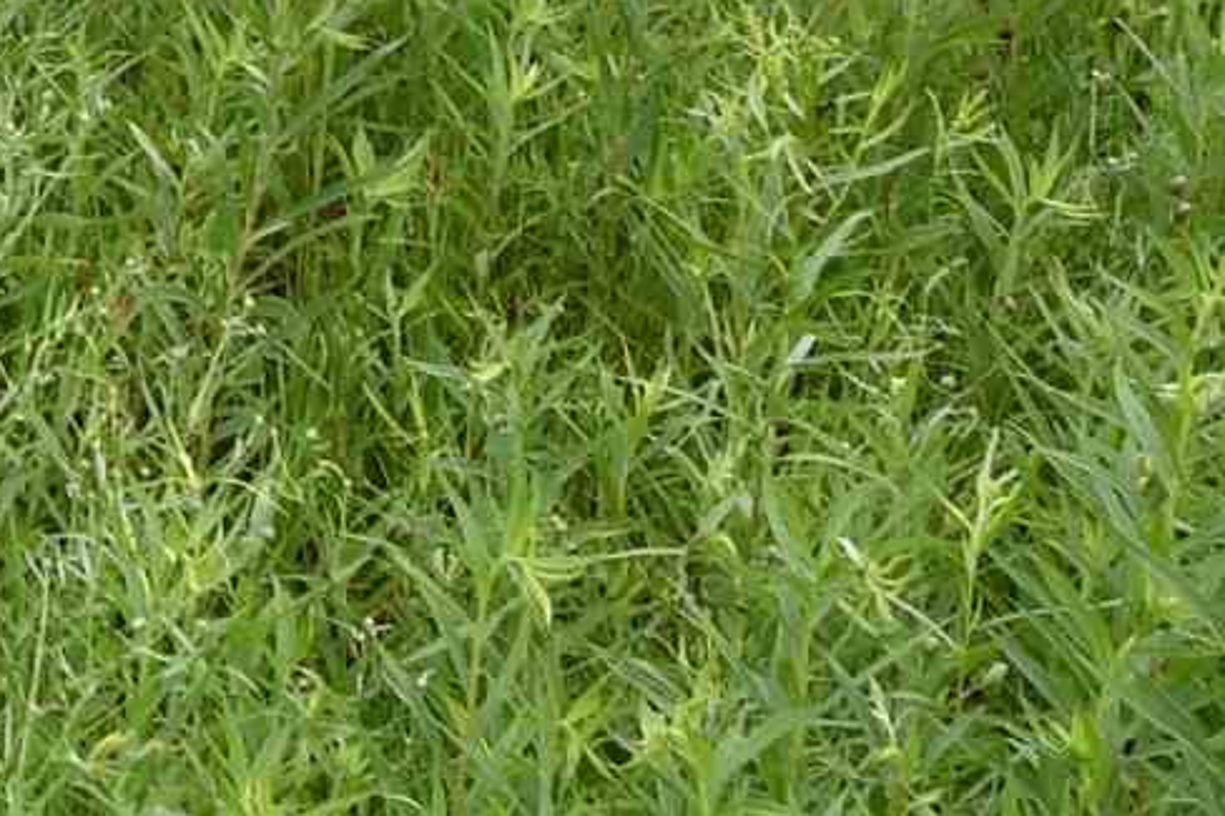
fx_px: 6429
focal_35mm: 189
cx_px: -1702
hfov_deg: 9.7
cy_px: -1190
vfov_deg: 6.8
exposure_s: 1/250
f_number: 5.6
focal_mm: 20
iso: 220
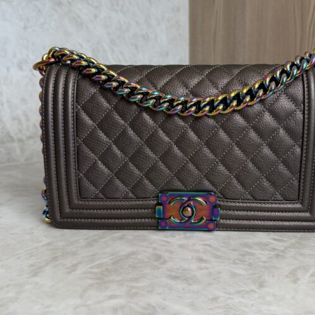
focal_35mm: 34
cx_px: 185
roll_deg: -0.4
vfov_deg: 48.4
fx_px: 350
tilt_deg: -10.8
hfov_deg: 48.2
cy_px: 150
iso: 80
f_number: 1.78
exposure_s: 1/120
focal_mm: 6.76
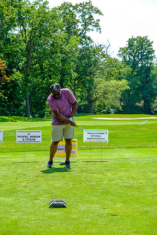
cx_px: 78
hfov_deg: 19.7
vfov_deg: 29.2
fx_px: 451
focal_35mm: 69
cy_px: 118
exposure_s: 1/250
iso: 200
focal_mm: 46.3
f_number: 5
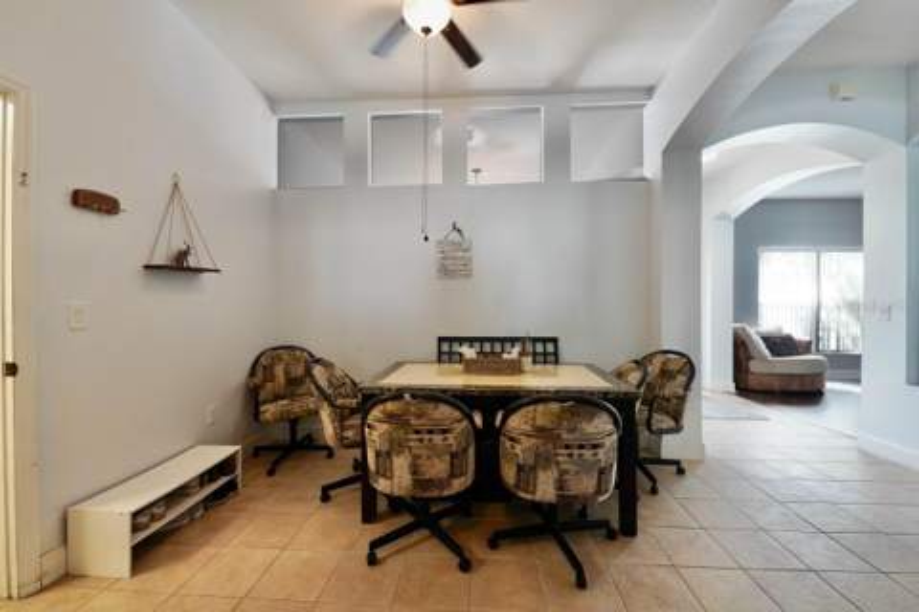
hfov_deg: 104.3
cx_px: 460
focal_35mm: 14
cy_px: 306
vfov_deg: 81.2
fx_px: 357
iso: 2000
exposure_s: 1/200
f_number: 4.5
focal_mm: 14
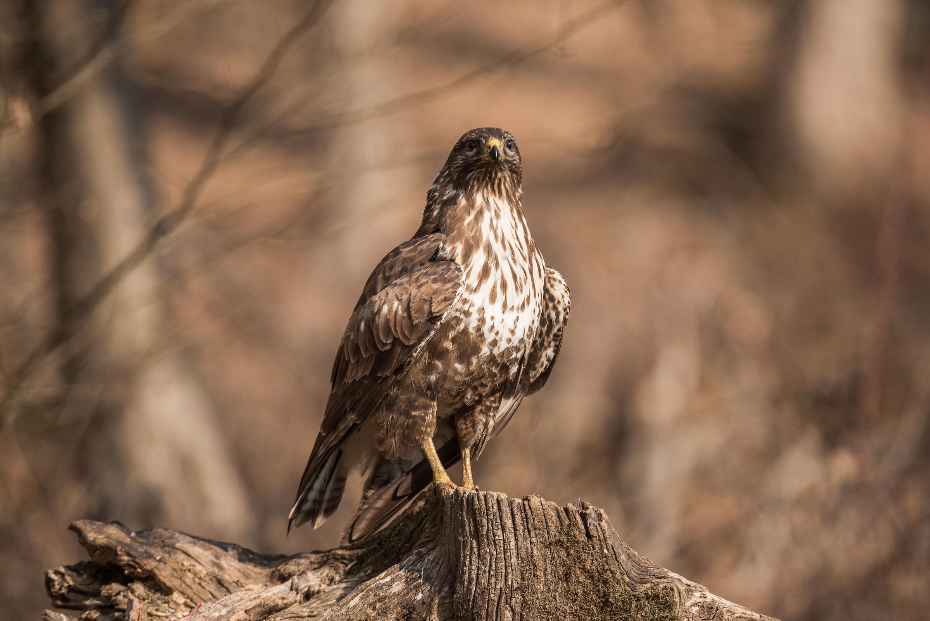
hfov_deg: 4.1
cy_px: 310
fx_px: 12921
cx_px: 465
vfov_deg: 2.8
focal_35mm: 500
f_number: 5.6
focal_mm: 500
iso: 560
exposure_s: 1/500
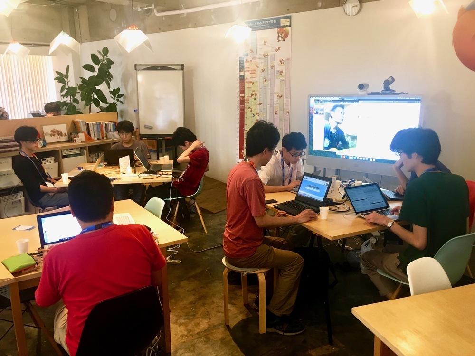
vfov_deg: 48.2
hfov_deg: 61.7
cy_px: 178
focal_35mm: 29
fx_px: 398
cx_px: 238
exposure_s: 1/30
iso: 80
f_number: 2.2
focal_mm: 4.15
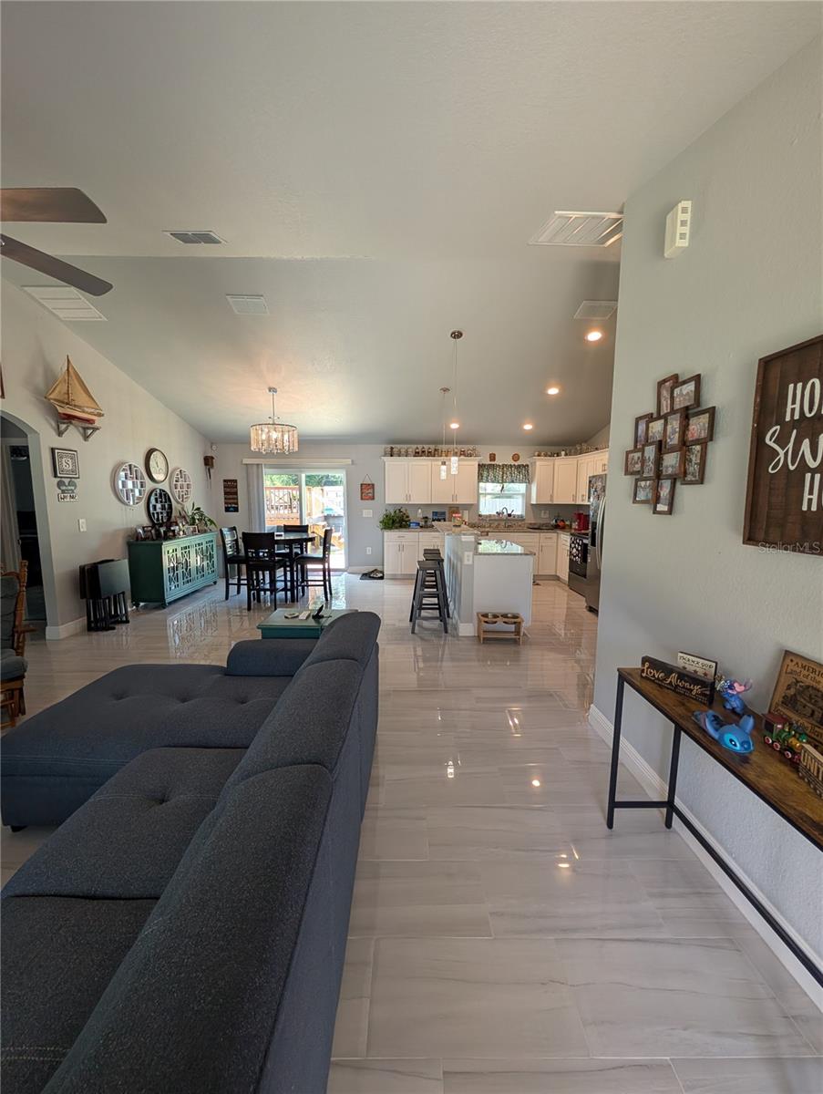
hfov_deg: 94.6
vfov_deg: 110.5
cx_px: 412
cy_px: 547
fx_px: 380
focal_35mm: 12
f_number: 1.7
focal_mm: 2.02
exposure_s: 1/120
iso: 70
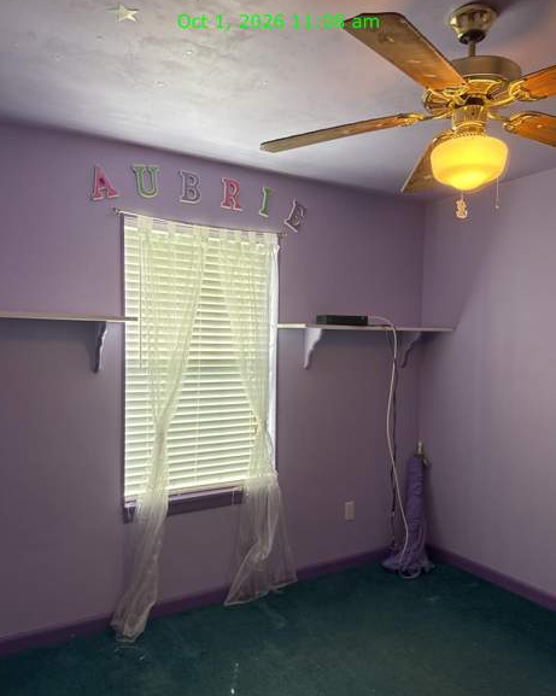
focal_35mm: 26
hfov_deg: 54.9
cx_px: 279
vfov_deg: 66.0
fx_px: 535
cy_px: 361
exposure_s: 1/120
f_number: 1.78
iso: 100
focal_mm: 6.76
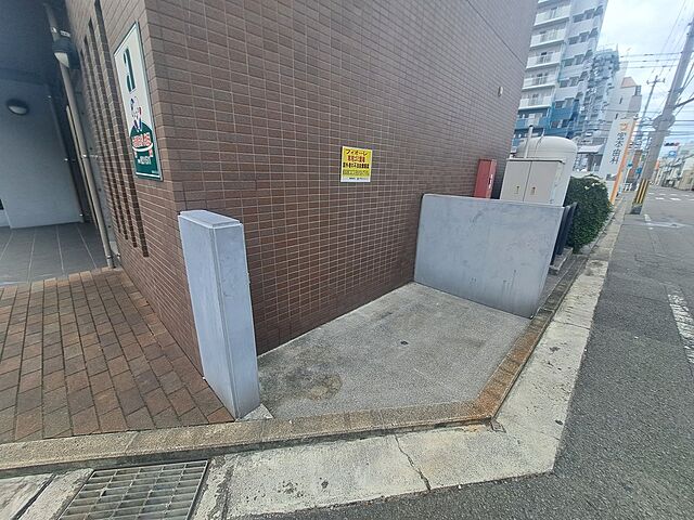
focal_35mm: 13
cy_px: 260
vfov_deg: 89.9
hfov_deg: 106.2
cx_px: 347
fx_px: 261
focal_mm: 1.74
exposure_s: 1/581
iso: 50
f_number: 2.2
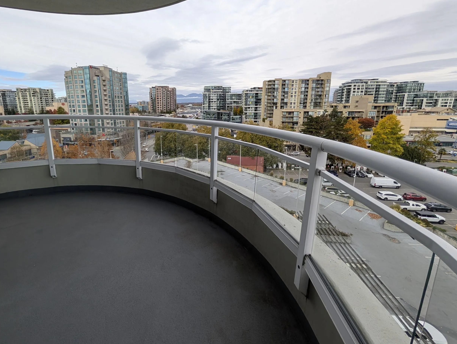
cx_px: 203
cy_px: 151
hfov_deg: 97.7
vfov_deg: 81.5
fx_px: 198
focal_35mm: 15
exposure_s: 1/1245
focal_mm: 2.02
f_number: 1.7
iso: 54
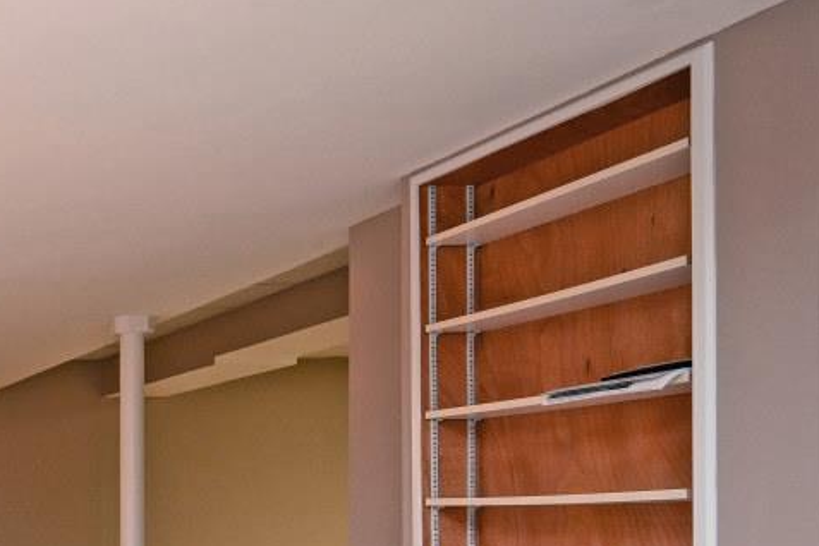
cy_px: 522
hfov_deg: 30.7
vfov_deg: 28.9
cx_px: -328
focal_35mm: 44
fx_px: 1001
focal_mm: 14
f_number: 4
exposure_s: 1/60
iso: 900
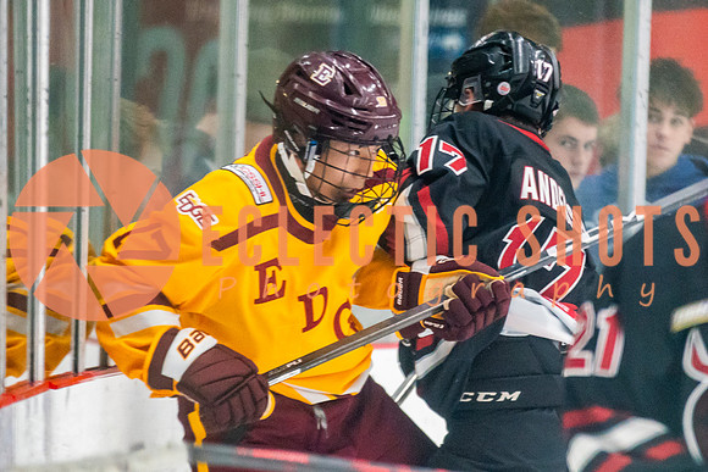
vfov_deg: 3.6
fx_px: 7453
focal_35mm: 379
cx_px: 515
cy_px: 338
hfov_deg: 5.4
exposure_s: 1/640
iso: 5000
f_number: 2.8
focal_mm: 200
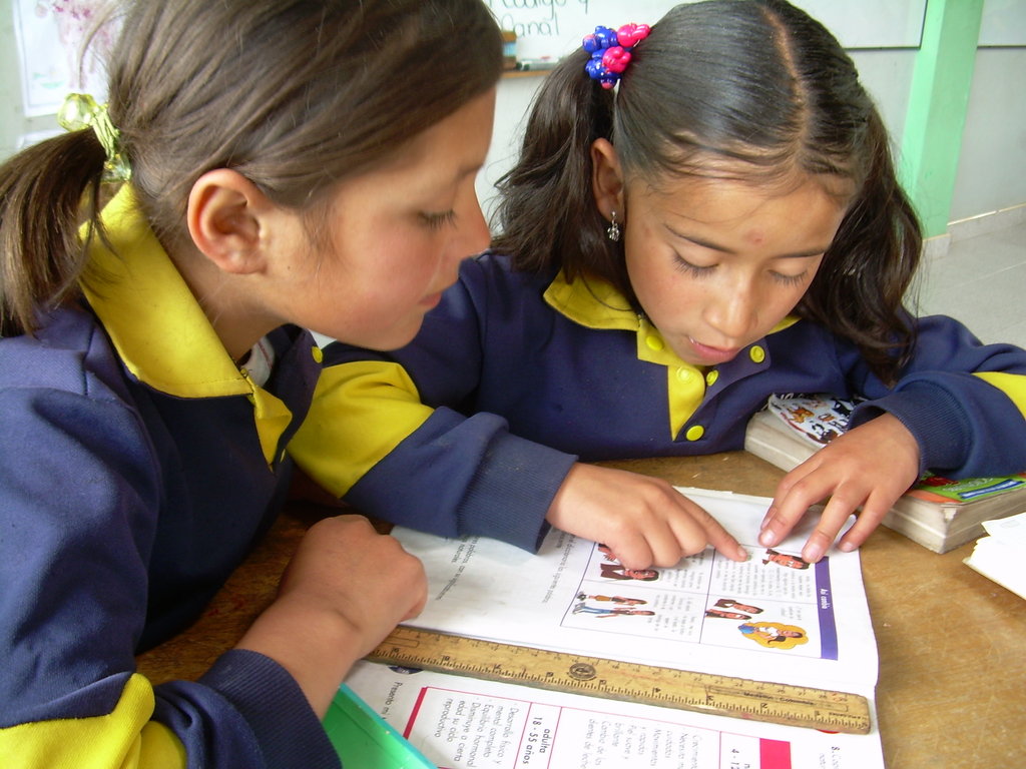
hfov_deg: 49.0
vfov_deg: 37.7
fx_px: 1126
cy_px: 384
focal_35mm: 38
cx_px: 513
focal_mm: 6.3
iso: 50
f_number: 2.8
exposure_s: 1/12.3
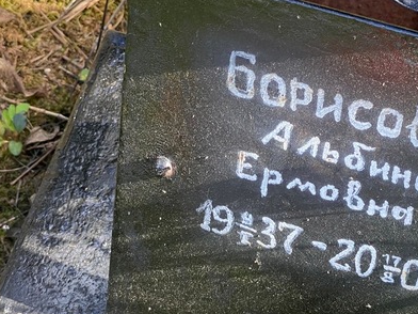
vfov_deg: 13.9
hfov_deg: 18.4
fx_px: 1280
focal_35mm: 106
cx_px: 321
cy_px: 199
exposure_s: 1/161
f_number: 2
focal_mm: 6
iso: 20
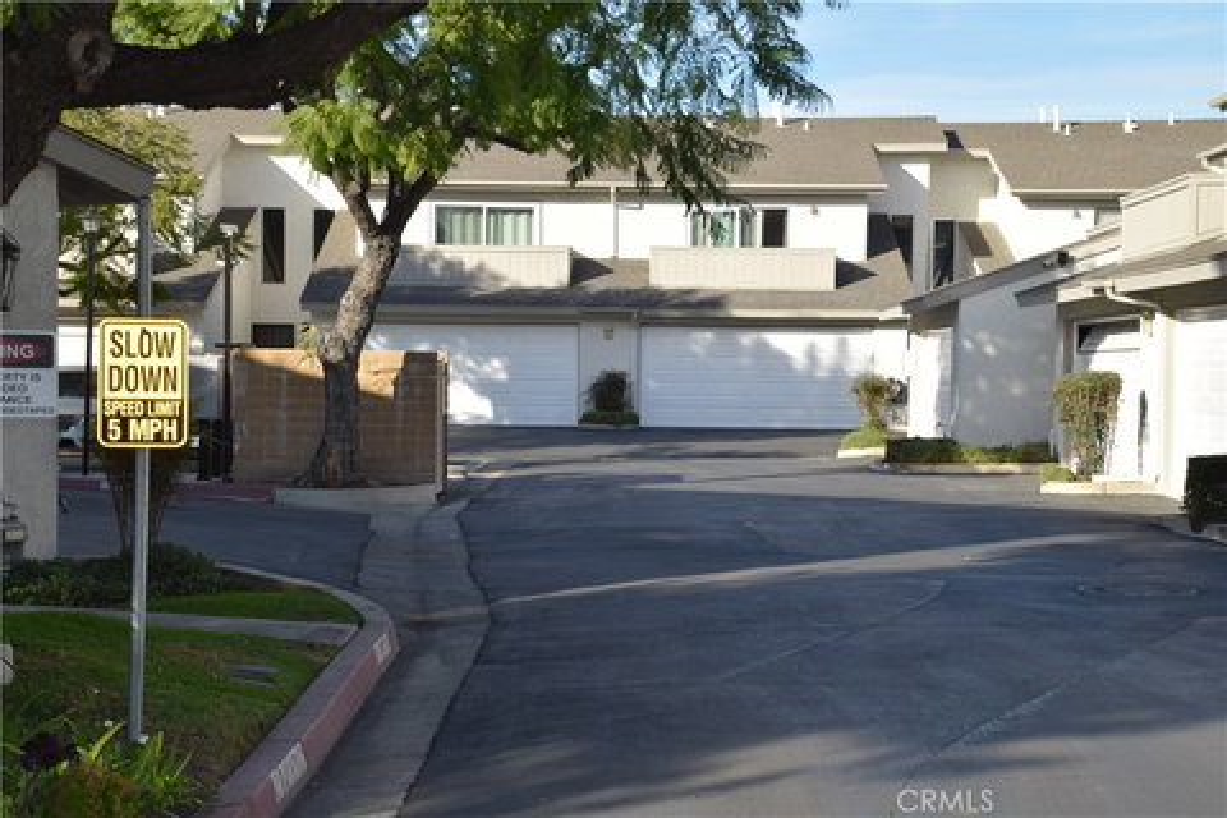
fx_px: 2454
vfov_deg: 18.9
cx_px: 614
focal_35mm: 72
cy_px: 409
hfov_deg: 28.1
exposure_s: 1/200
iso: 100
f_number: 8
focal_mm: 48
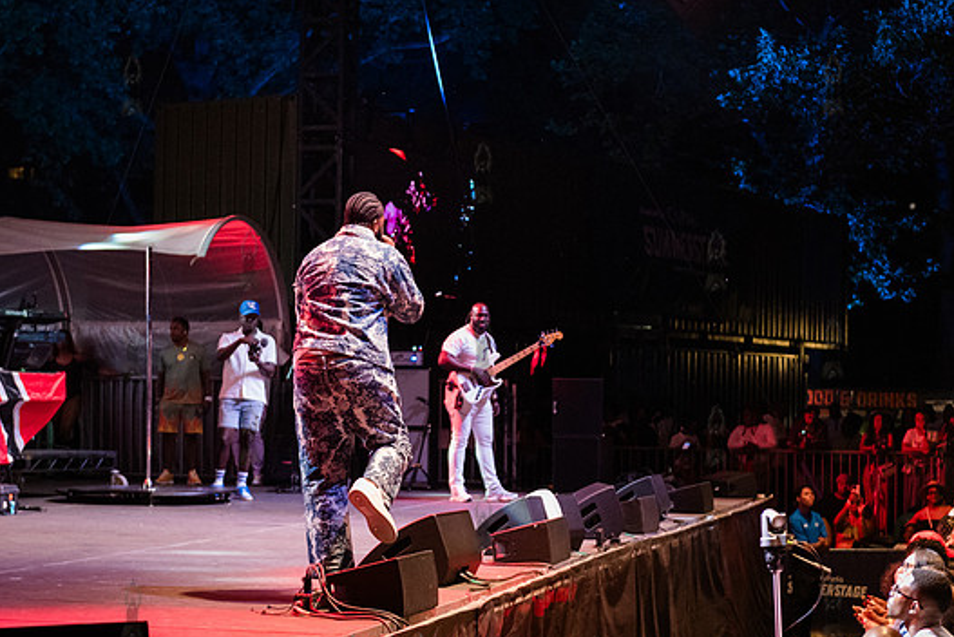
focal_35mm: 81
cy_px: 347
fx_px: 2148
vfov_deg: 16.9
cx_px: 482
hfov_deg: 25.0
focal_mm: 70
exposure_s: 1/250
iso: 6400
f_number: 3.2
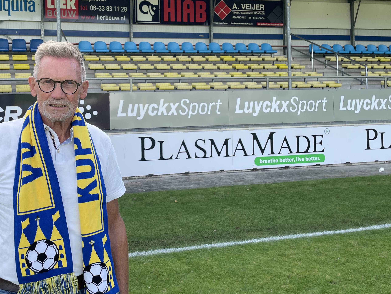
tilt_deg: +1.1
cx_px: 141
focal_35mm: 41
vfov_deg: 34.6
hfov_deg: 45.3
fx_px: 463
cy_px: 85
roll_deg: +1.0
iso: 32
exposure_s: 1/849
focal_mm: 4.2
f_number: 1.6
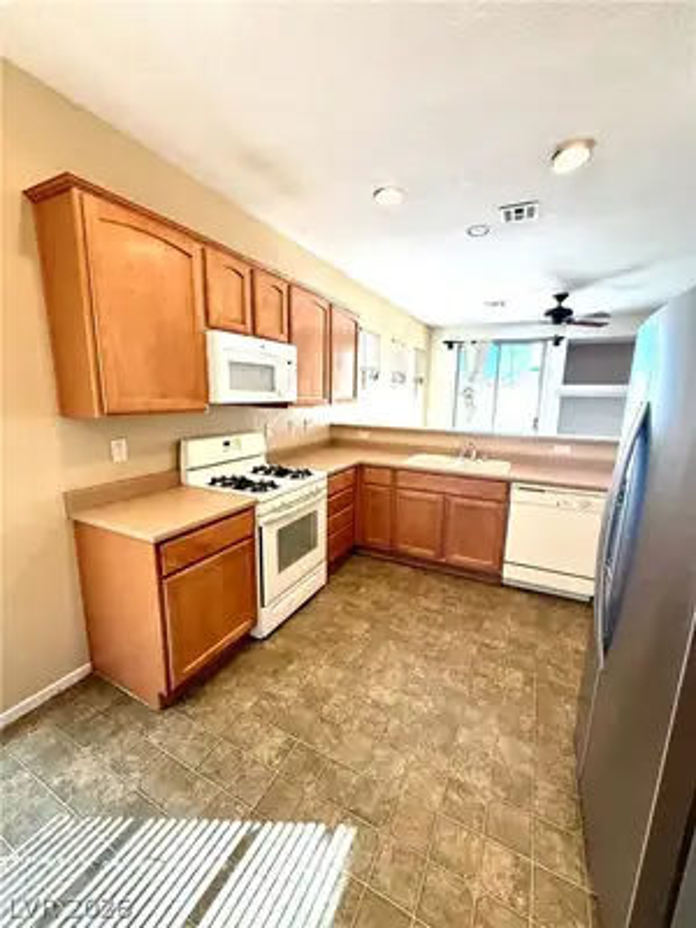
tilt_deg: -9.7
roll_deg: -0.5
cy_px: 464
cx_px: 348
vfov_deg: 102.1
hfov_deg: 85.7
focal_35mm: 14
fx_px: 375
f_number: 2.2
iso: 160
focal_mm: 2.22
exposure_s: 1/120
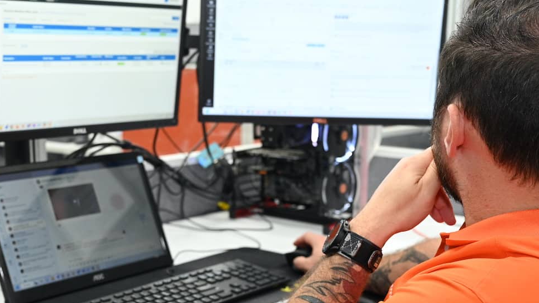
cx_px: 259
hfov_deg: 34.3
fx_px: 872
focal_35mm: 61
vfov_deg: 19.6
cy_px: 221
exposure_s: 1/125
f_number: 4
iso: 1250
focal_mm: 29.5
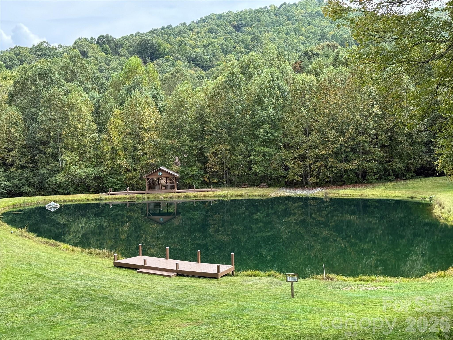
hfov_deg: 39.7
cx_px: 226
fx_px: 628
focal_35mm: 48
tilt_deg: -3.0
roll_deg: +0.2
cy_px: 170
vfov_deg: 30.3
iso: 64
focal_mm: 6.76
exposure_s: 1/1055
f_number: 1.78
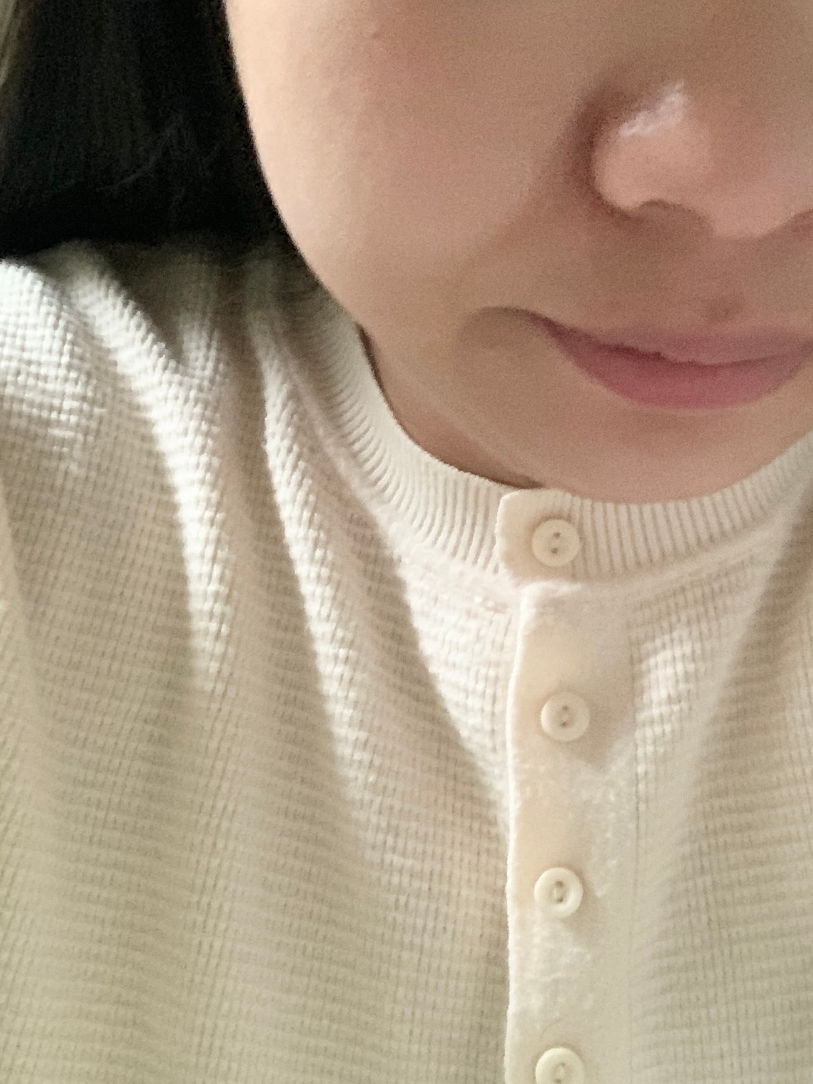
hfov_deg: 25.3
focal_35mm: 57
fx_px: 1785
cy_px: 412
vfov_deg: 33.6
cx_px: 615
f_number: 2.2
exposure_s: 1/15
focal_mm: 2.87
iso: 800
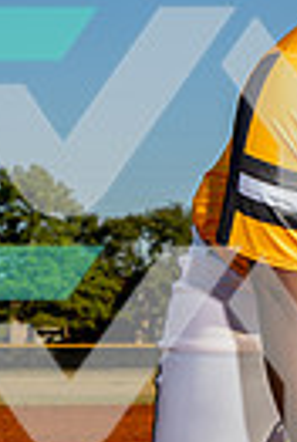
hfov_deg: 11.2
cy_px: 351
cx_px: 400
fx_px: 1477
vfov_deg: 16.9
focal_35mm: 120
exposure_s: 1/500
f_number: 5
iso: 50
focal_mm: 35
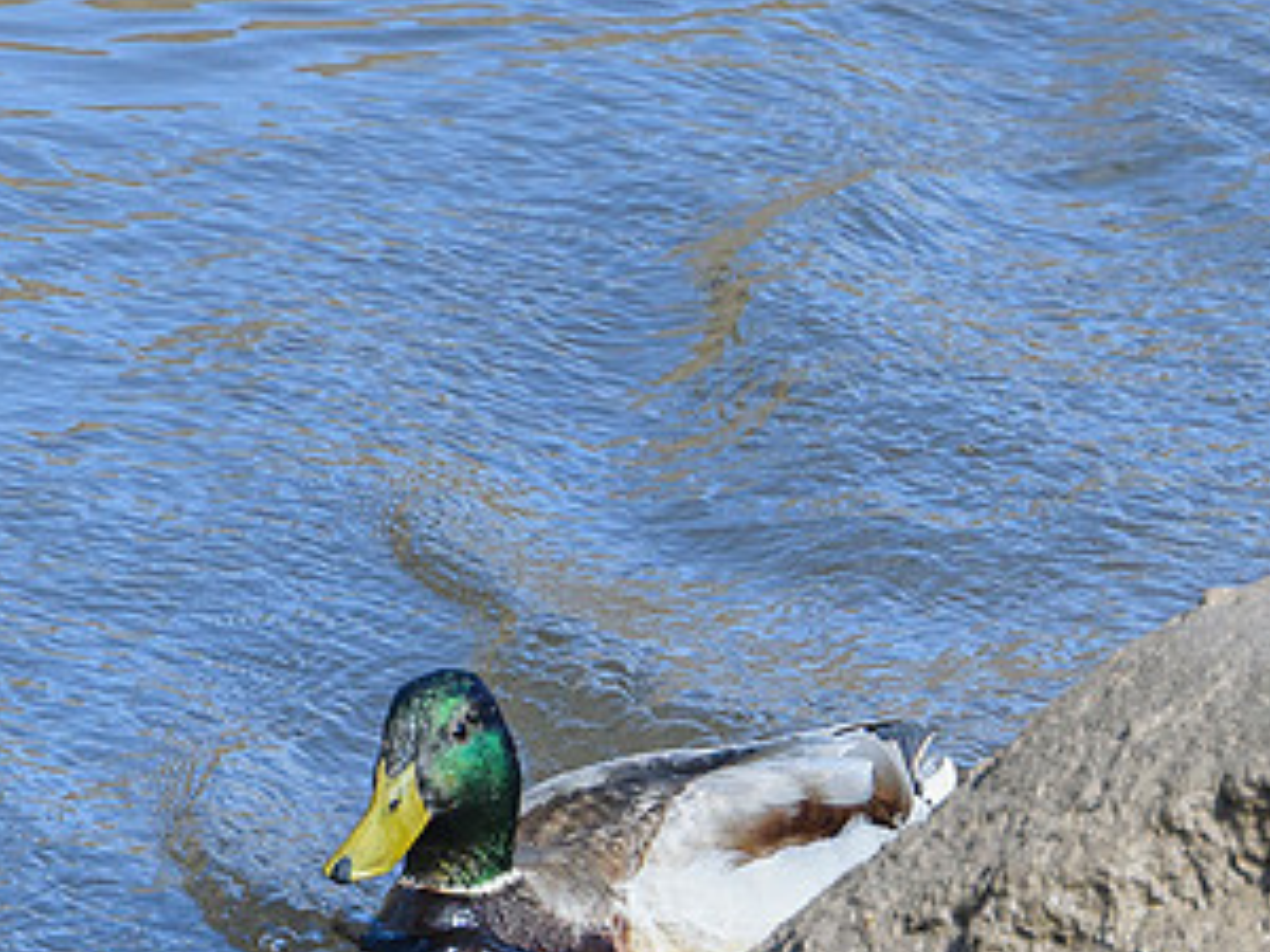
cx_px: 720
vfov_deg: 0.7
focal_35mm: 2007
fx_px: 73633
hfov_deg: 1.0
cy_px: 1065
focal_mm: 400
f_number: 6.3
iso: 640
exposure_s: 1/1600
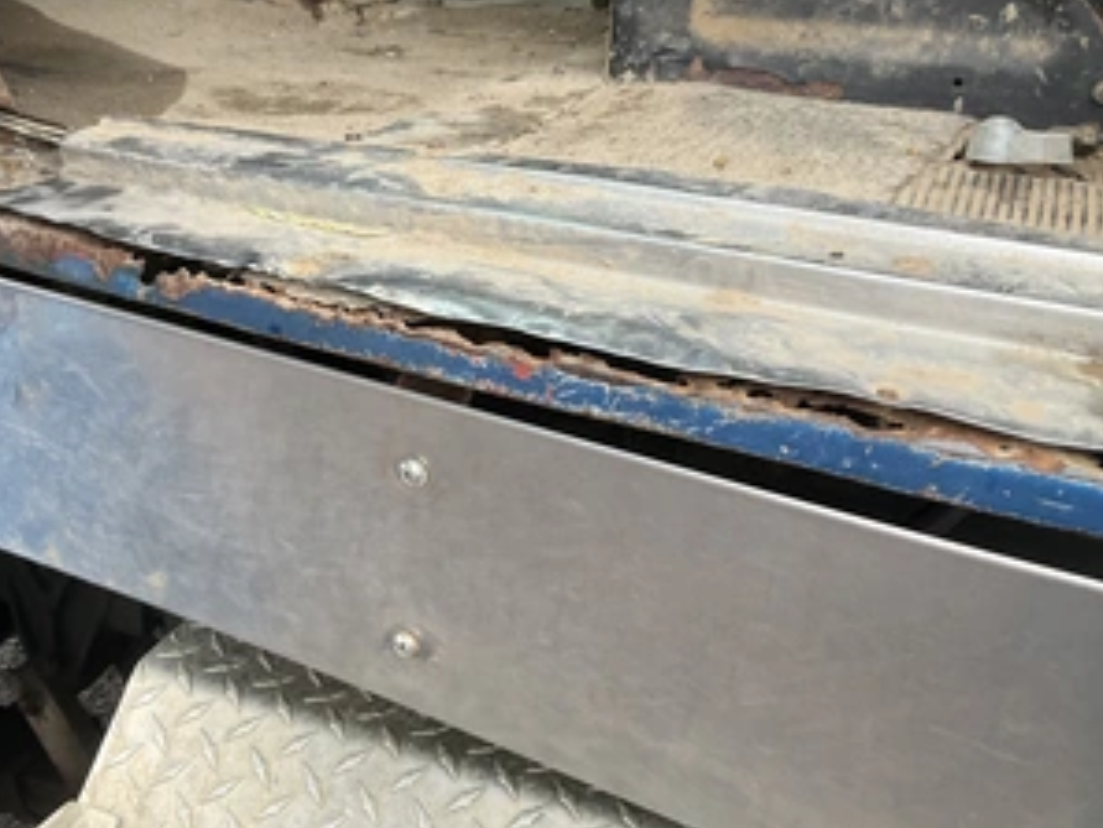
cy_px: 356
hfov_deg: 47.5
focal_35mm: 39
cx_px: 435
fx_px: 1243
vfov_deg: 36.8
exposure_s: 1/122
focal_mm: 3
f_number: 1.8
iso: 32
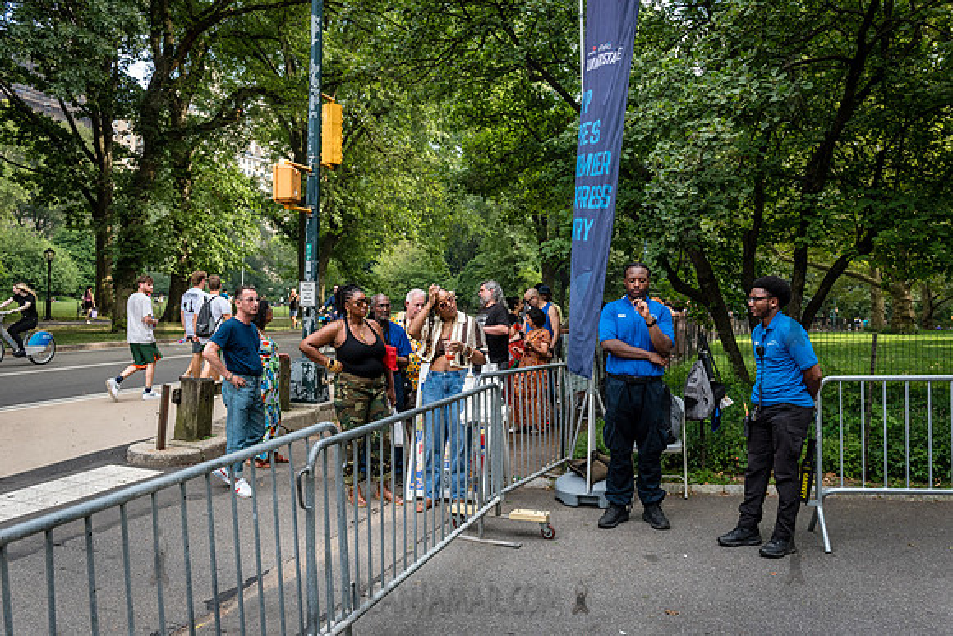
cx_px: 476
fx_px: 768
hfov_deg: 63.6
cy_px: 318
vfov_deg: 45.0
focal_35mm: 29
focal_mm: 29
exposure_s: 1/500
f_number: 4.5
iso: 1000
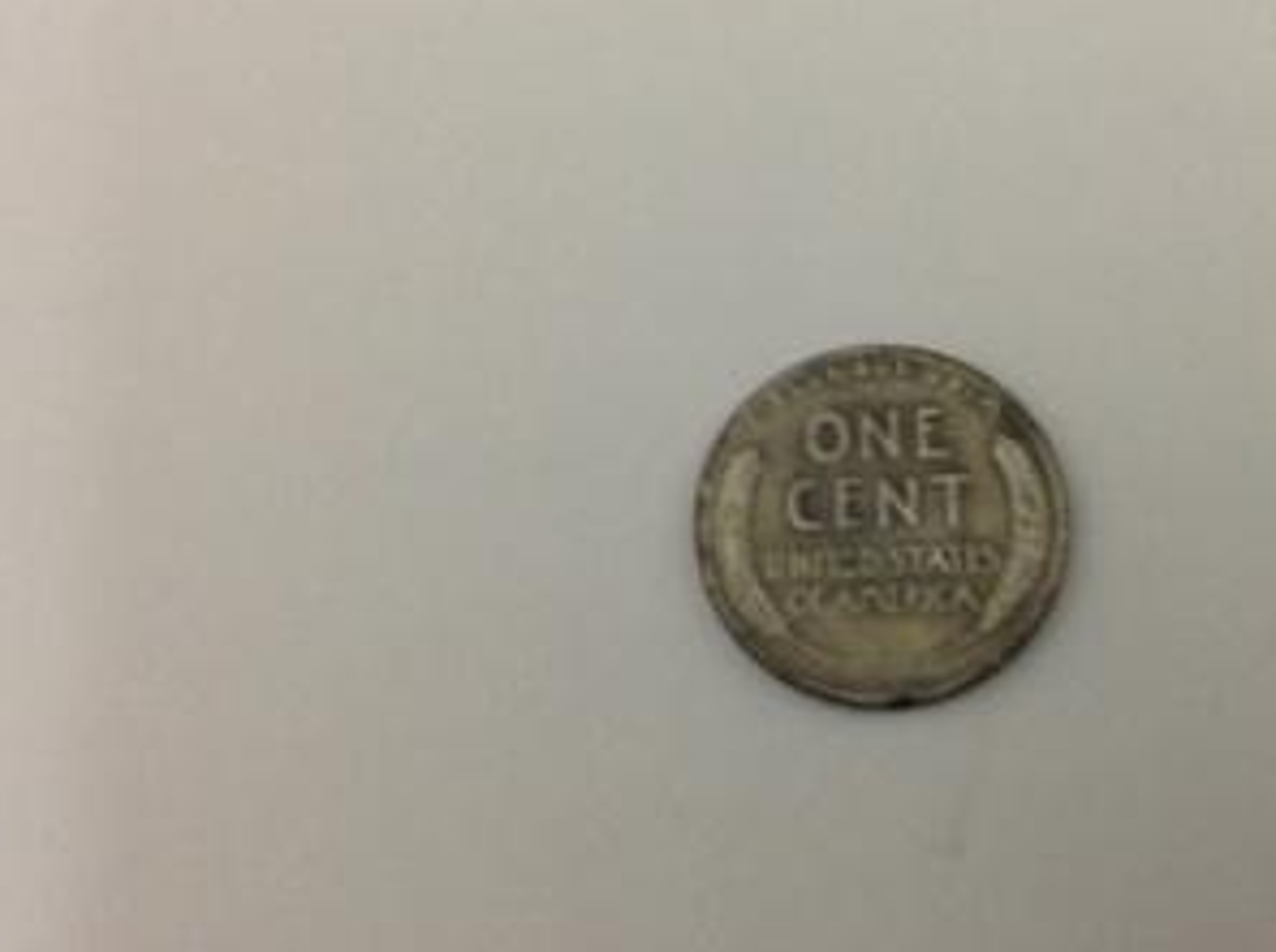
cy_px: 472
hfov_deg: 38.1
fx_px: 1840
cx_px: 759
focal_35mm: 50
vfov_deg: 29.0
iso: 200
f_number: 2.4
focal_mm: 3.3
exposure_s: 1/24
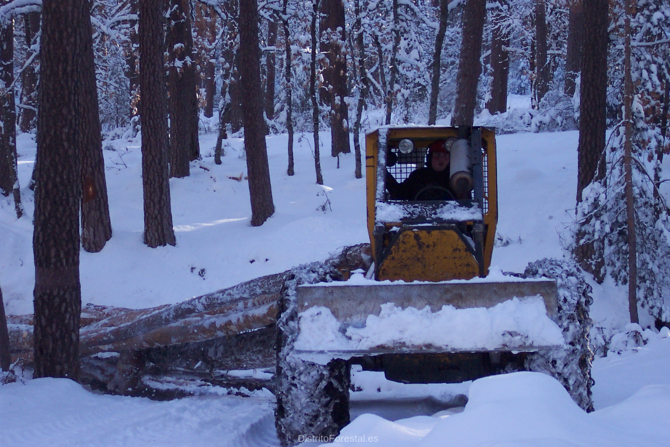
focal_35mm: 101
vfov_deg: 13.6
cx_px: 335
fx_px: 1880
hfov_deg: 20.2
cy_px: 224
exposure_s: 1/250
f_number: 4.8
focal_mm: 21.3
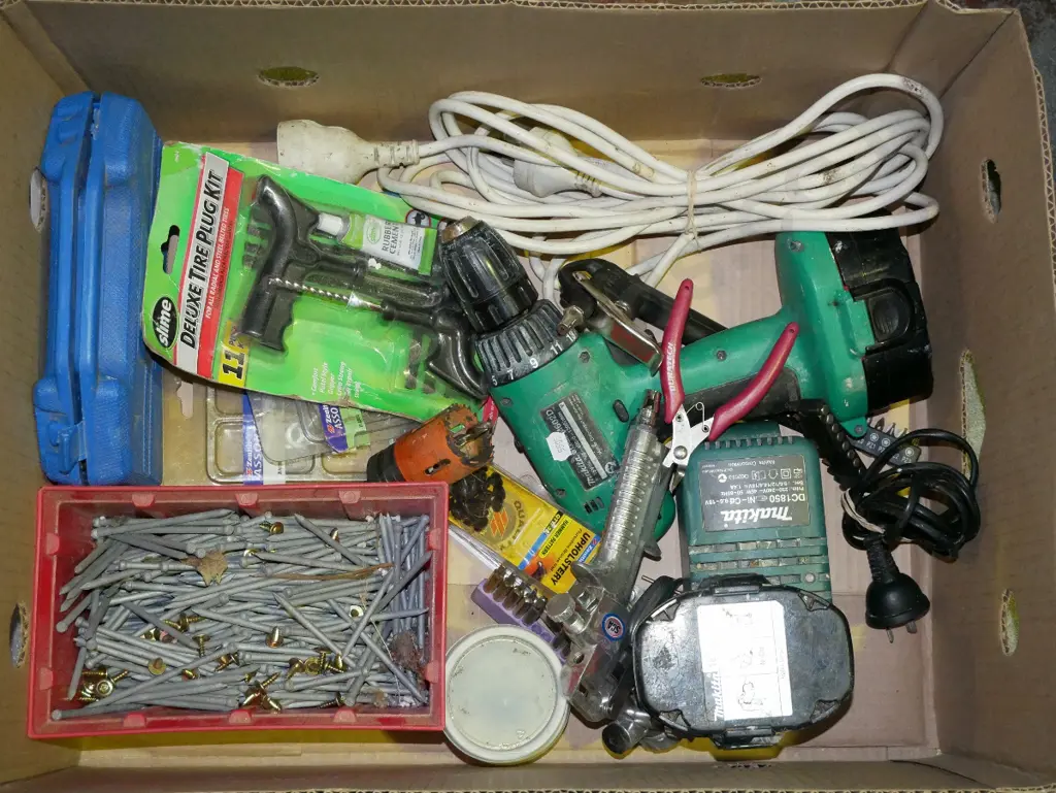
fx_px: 1648
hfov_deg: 35.5
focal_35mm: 54
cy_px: 396
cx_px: 528
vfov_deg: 27.1
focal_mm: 27
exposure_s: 1/125
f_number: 5.6
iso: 3200
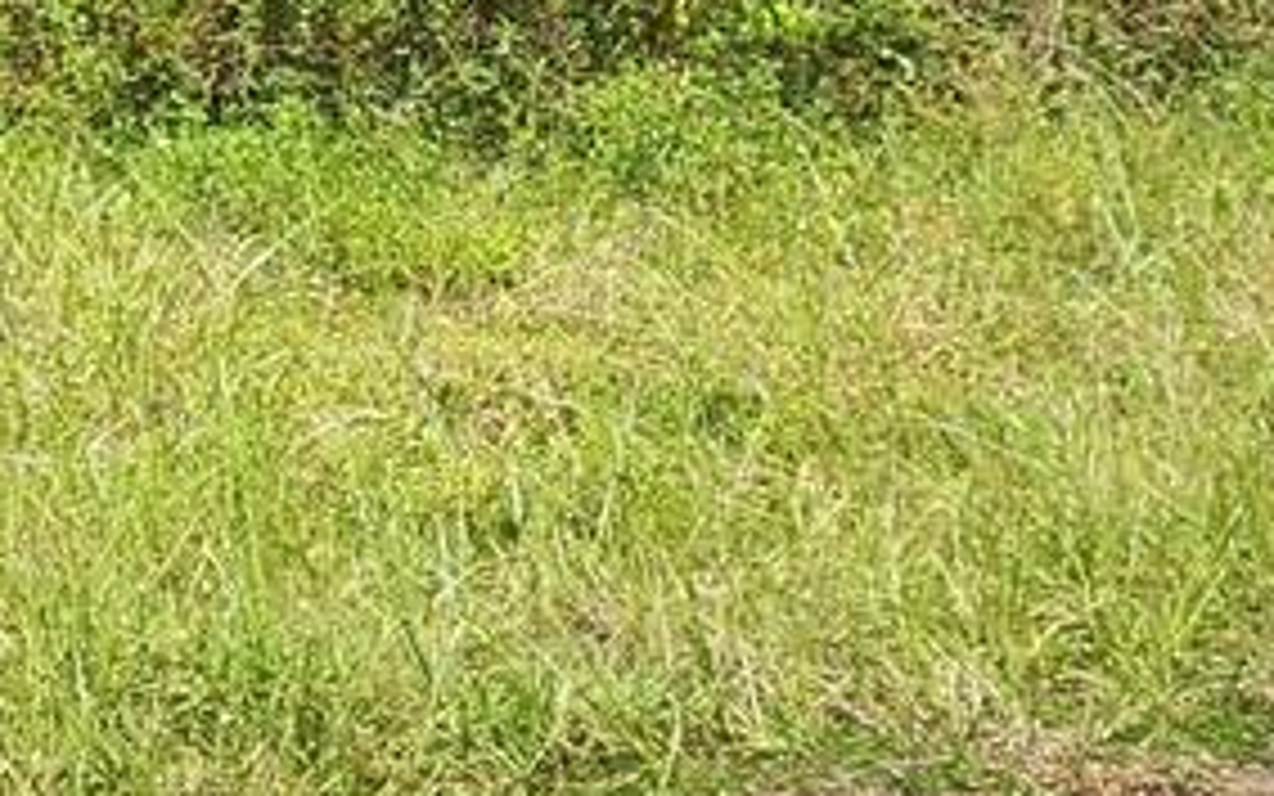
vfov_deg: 8.6
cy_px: -1133
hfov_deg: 11.0
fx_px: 4792
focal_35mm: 138
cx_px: -2314
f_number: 1.8
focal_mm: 6.4
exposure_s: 1/666
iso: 12
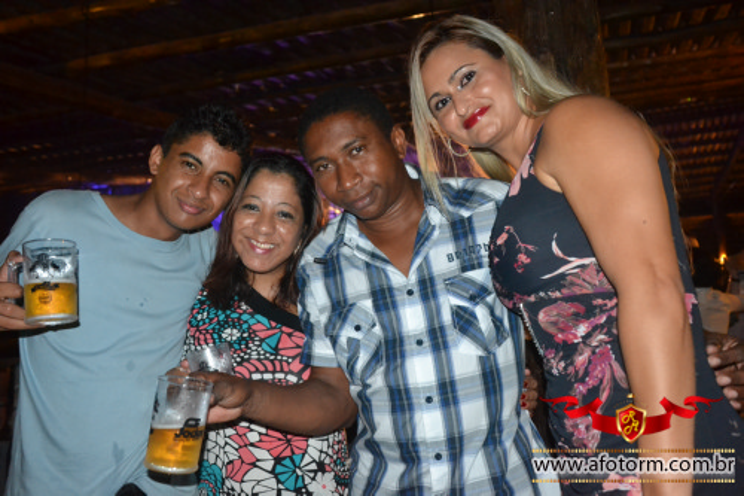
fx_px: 744
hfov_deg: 53.1
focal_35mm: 36
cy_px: 248
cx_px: 372
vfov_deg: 36.8
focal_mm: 24
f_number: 3.8
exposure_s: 1/60
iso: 3200
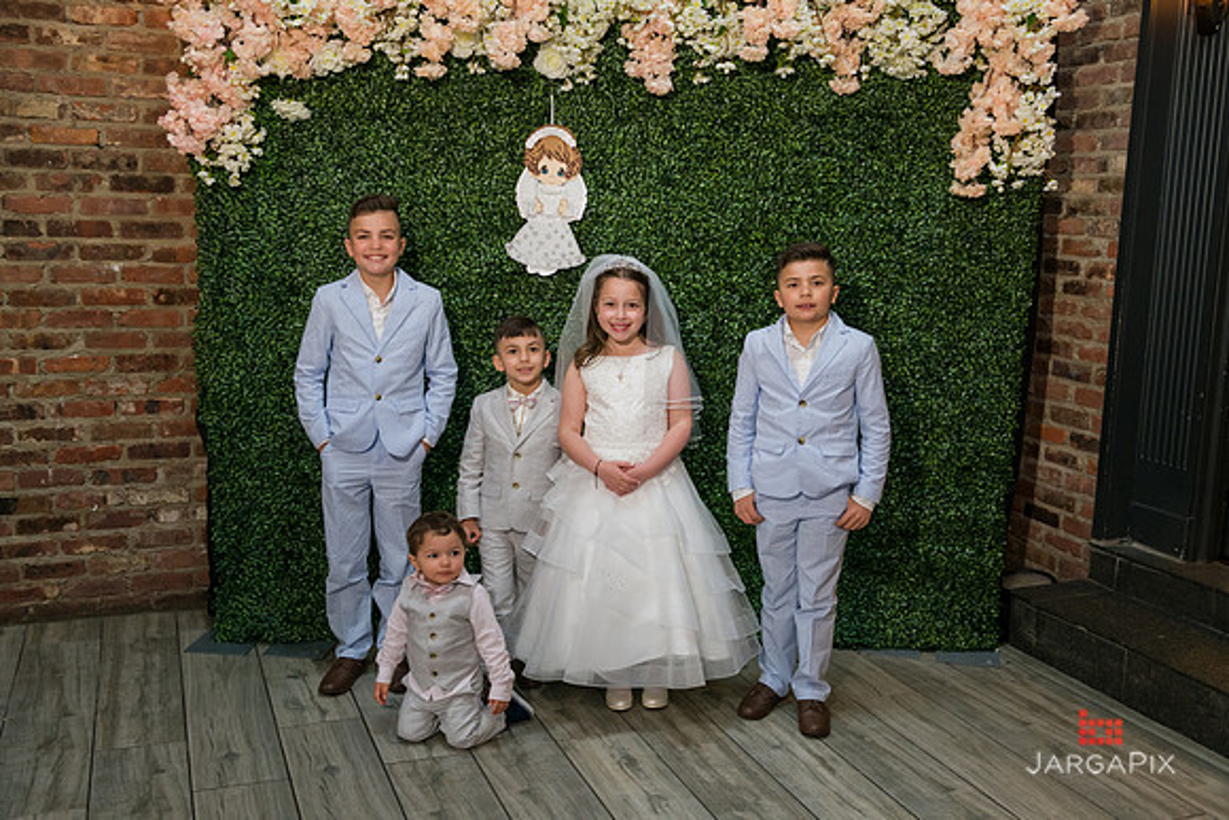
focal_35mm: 36
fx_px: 1229
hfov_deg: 53.1
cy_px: 410
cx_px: 614
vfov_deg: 36.9
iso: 1600
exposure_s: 1/125
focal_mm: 36
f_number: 5.6
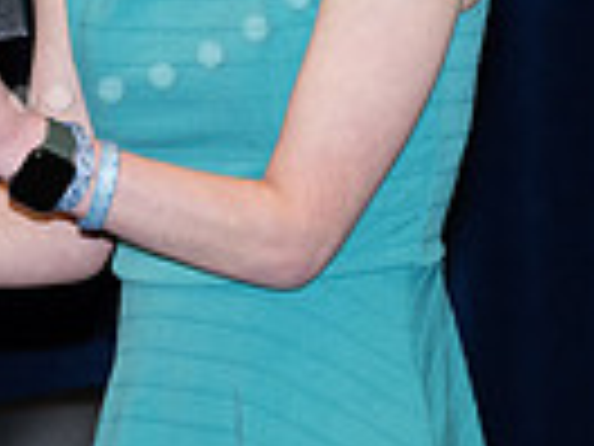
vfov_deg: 2.7
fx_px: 9455
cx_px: 22
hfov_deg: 3.6
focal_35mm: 551
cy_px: -164
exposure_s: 1/80
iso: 640
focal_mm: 110
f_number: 5.6
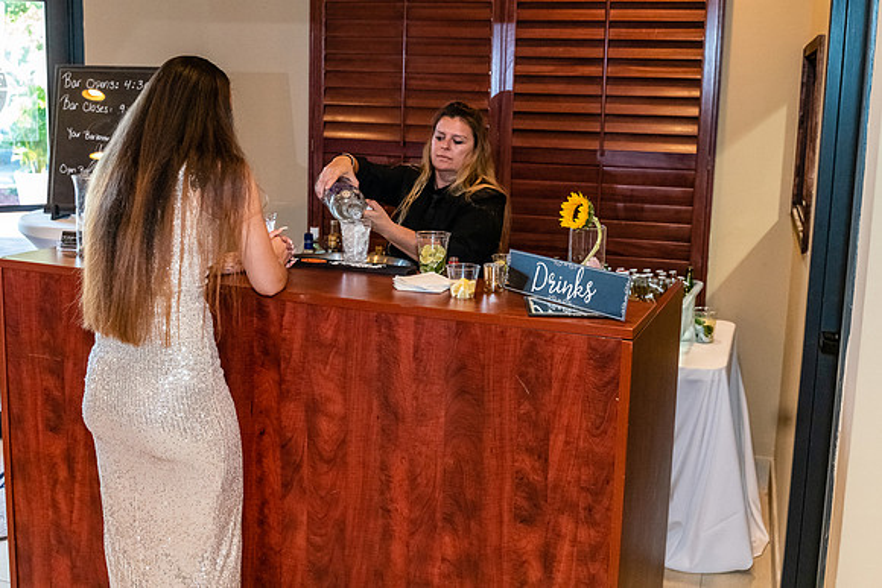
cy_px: 239
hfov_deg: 47.8
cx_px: 441
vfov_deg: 32.8
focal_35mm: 41
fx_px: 996
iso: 8000
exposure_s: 1/125
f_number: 4.5
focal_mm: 34
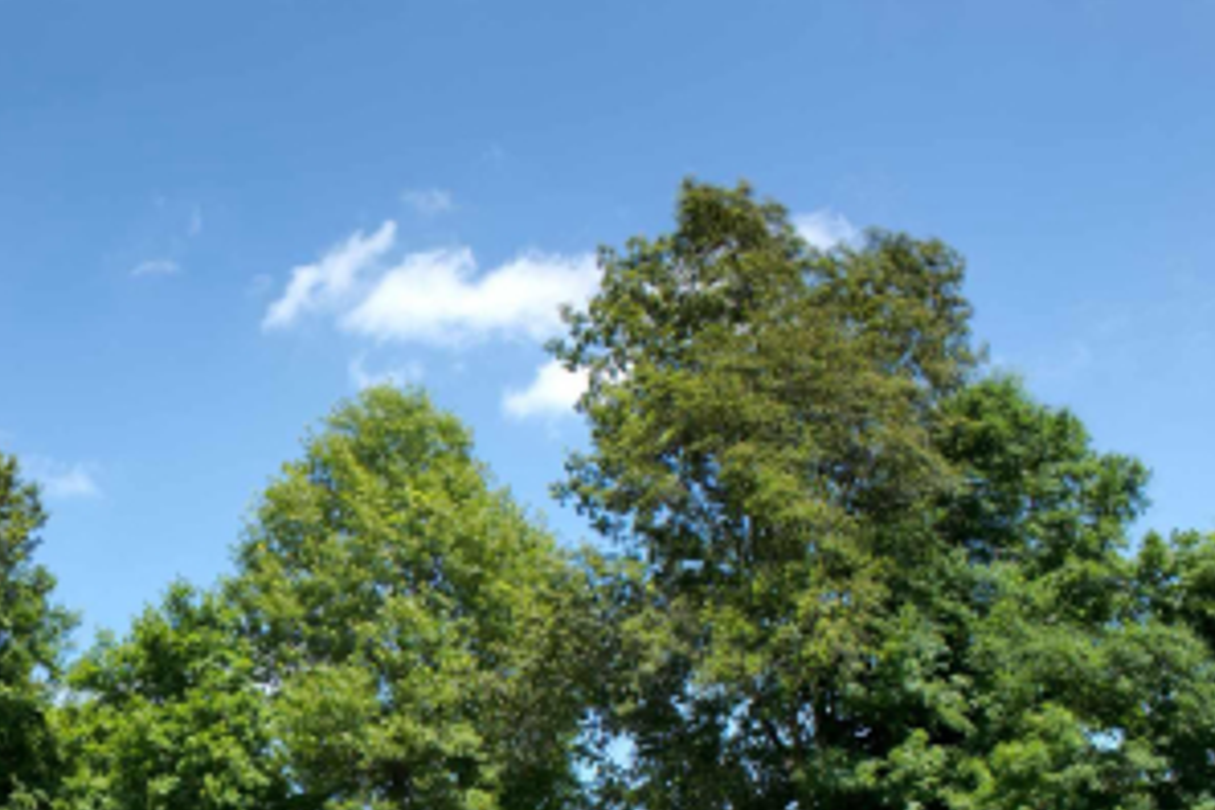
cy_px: 1019
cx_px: -33
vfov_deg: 23.0
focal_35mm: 53
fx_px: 1789
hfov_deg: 33.9
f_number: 8
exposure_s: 1/100
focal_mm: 20
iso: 100
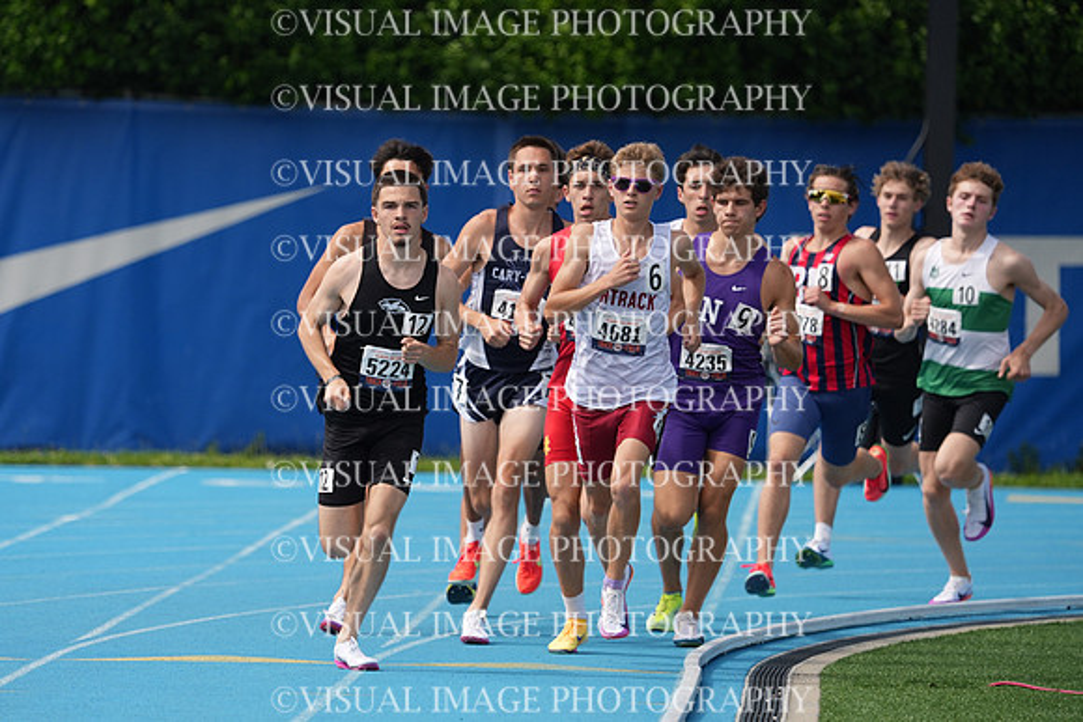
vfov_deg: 3.1
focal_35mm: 448
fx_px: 13480
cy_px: 361
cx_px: 542
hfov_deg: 4.6
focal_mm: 448
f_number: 6.3
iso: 500
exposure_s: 1/1600
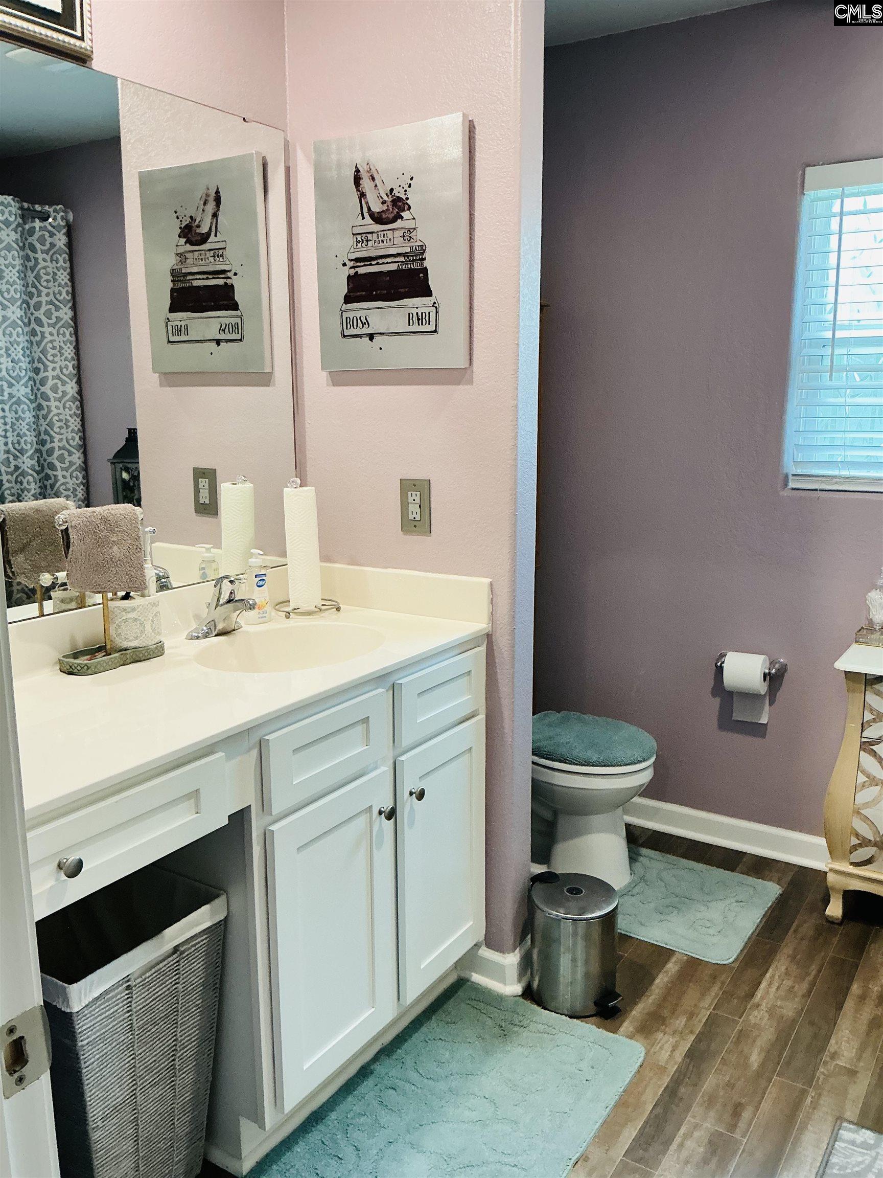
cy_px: 589
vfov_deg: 61.7
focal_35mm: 29
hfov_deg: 48.2
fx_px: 986
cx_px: 442
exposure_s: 1/60
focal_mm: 3
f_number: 1.8
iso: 125
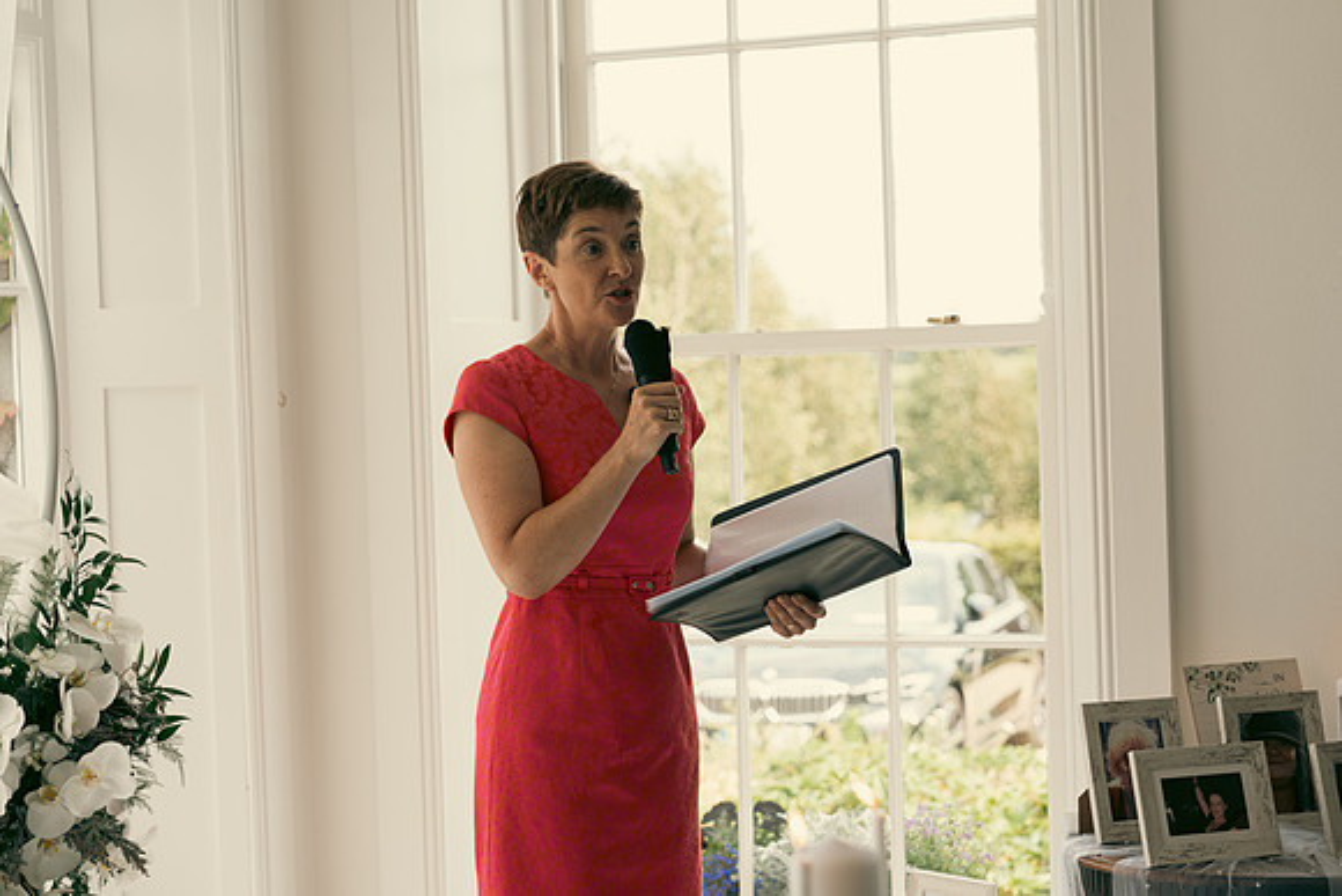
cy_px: 448
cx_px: 671
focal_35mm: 70
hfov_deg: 28.8
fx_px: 2610
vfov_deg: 19.5
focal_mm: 70
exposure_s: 1/160
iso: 125
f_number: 3.5
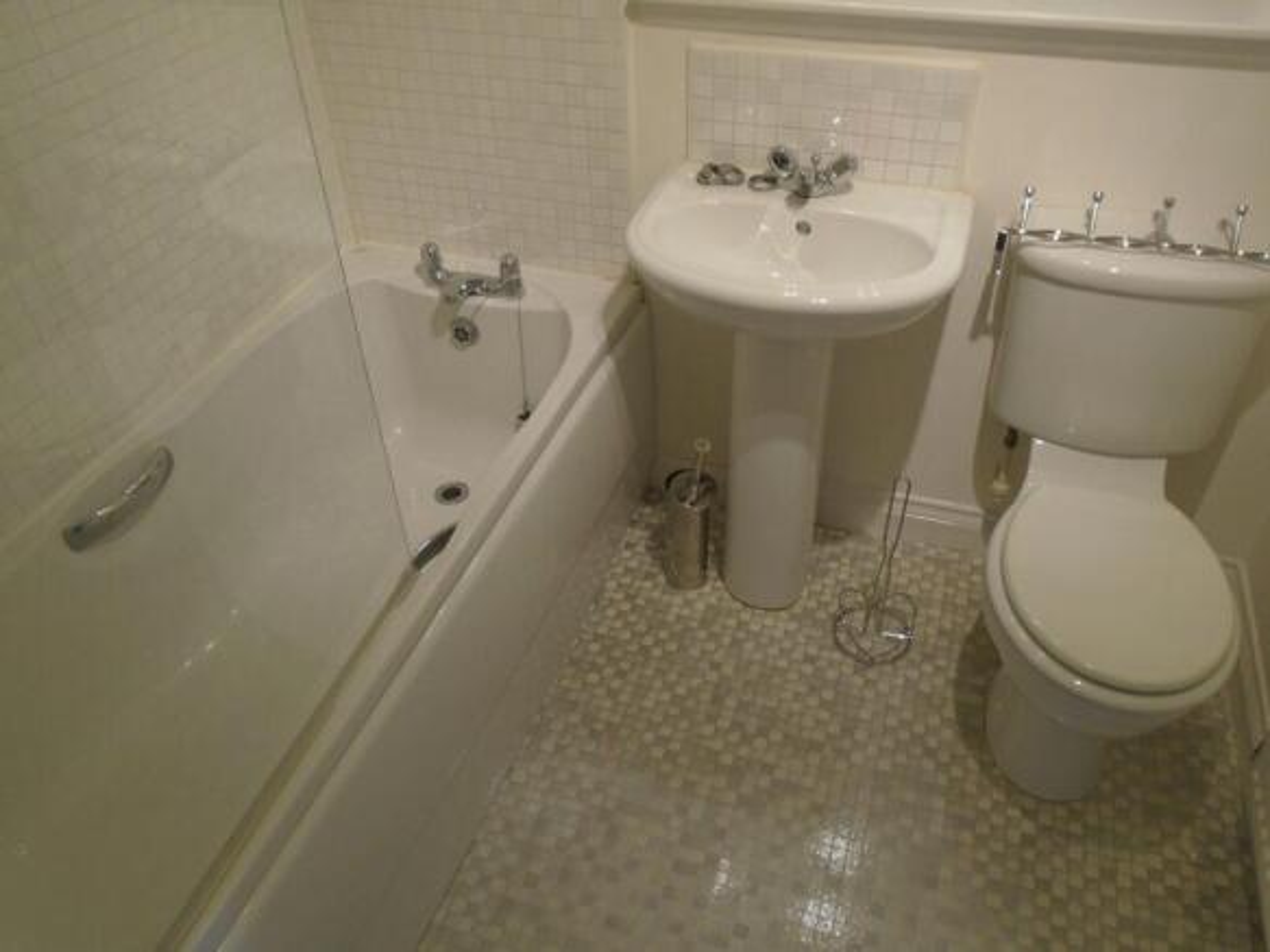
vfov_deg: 53.0
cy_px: 476
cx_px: 635
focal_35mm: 26
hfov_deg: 67.3
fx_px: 954
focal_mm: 4.6
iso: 100
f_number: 3.2
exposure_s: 1/30
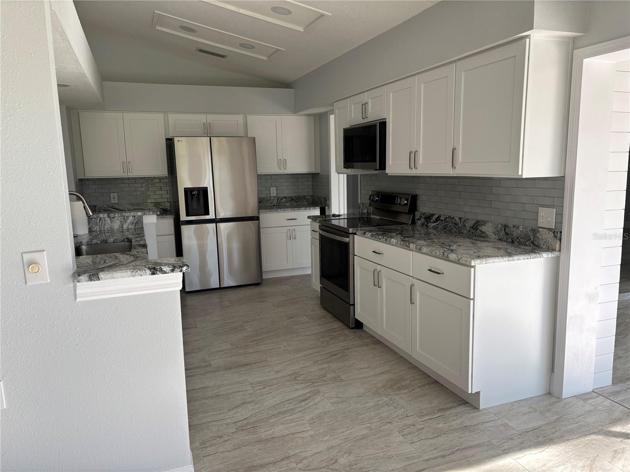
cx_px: 315
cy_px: 236
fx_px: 473
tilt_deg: -8.7
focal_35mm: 26
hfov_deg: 67.3
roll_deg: +0.4
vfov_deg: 53.1
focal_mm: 5.96
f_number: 1.6
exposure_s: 1/481
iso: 50
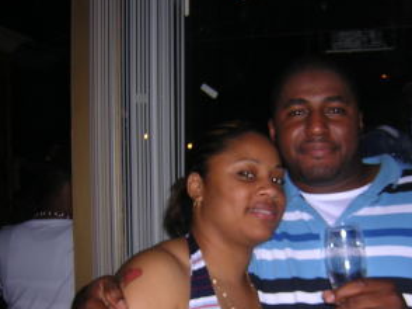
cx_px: 256
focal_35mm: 49
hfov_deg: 38.7
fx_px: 583
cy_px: 205
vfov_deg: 29.4
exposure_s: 1/60.1
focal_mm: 4.7
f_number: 2.6
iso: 100
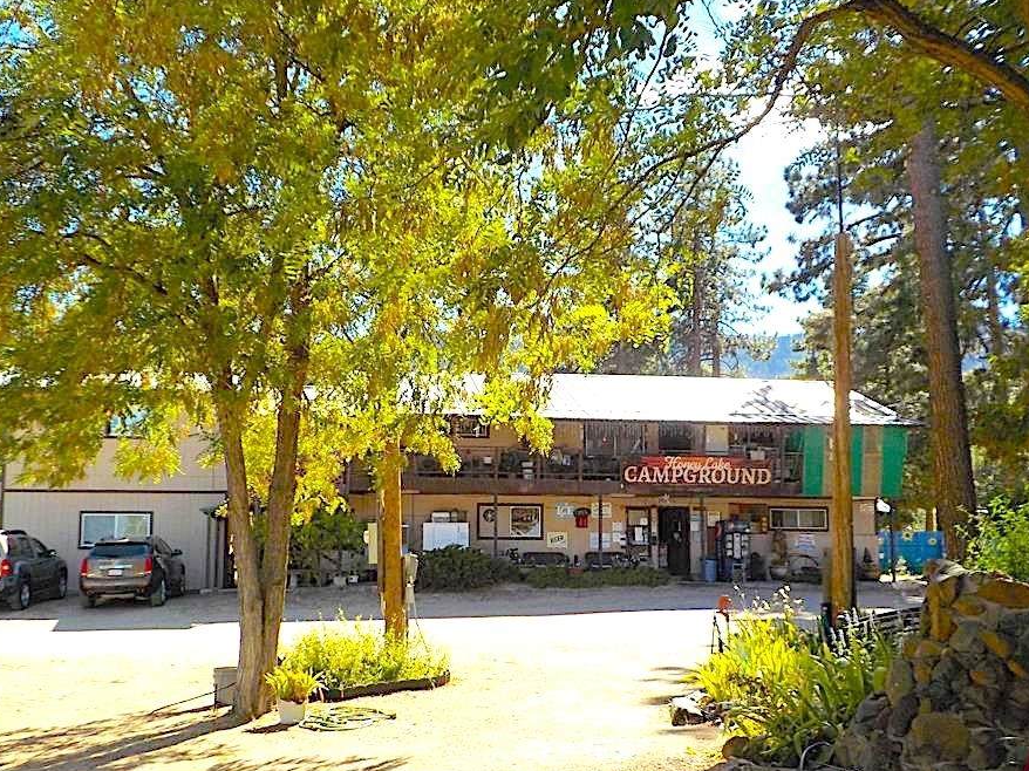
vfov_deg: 40.6
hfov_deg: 52.6
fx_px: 1040
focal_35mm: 35
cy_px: 446
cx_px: 509
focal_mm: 4.1
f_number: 3.3
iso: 125
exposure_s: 1/640
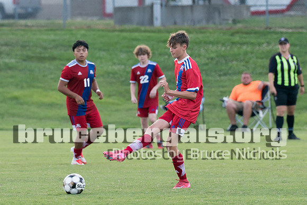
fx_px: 3507
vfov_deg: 3.3
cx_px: 161
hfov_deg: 5.0
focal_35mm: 411
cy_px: 93
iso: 1600
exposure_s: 1/1250
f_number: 4
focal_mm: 200
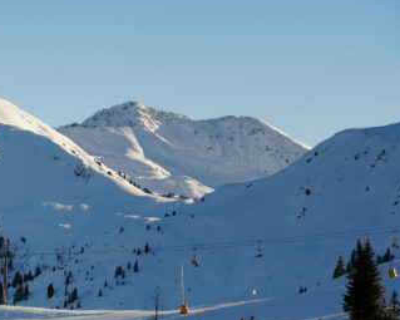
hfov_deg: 9.7
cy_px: 353
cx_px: -217
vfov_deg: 8.0
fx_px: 2284
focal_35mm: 193
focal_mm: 64
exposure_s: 1/1250
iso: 100
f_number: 4
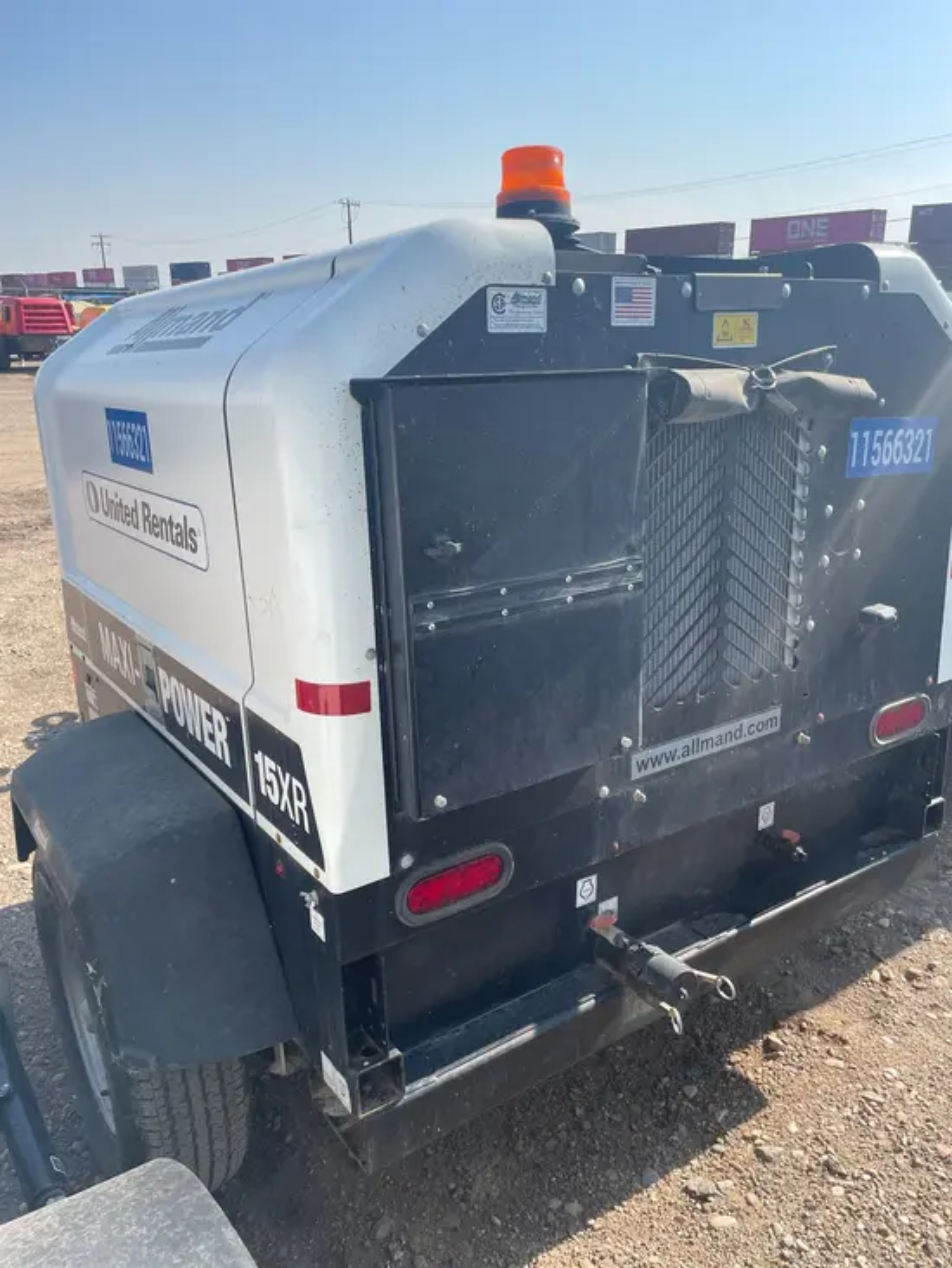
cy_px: 634
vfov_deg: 67.3
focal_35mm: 26
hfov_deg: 53.1
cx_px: 476
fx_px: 953
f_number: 1.6
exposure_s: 1/2092
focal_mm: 4.2
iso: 32
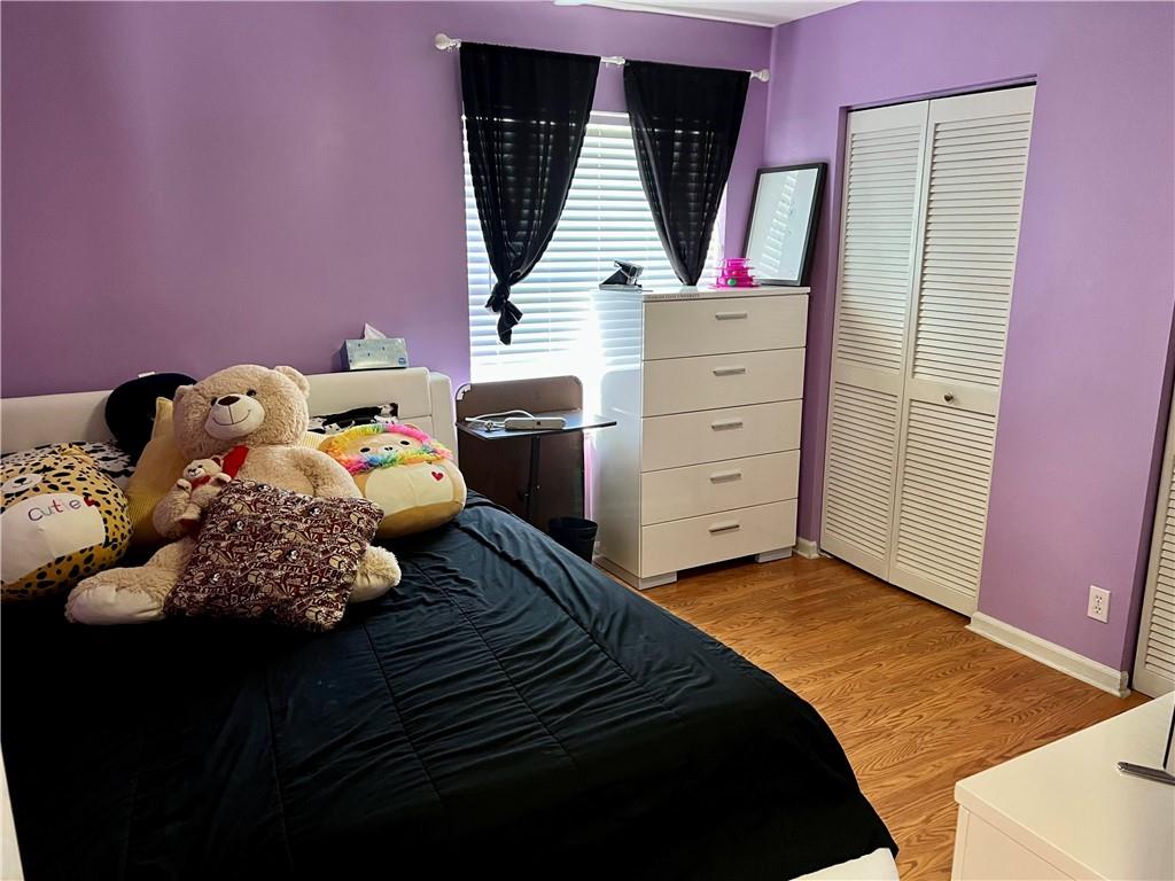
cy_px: 440
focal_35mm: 26
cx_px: 588
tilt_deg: -13.4
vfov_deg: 53.1
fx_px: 883
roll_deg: +0.2
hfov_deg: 67.3
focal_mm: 5.7
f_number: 1.5
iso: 400
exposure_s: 1/40
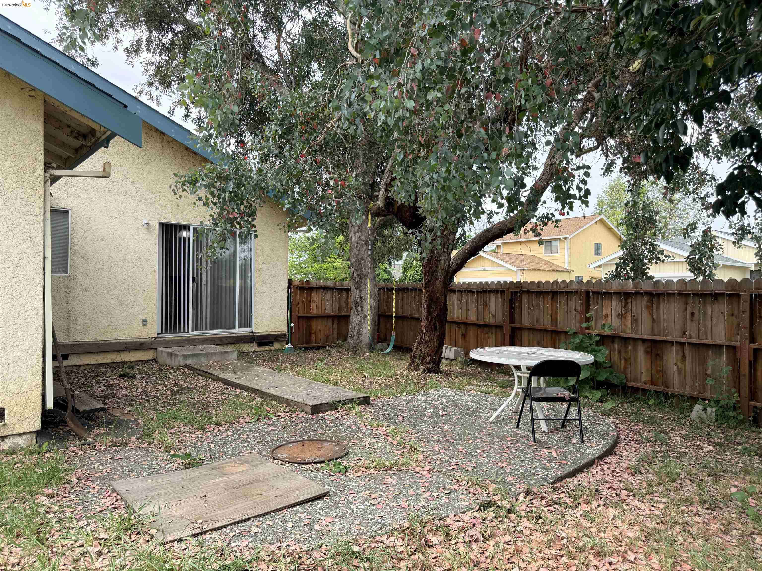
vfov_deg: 56.8
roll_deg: -1.0
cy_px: 286
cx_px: 381
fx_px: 528
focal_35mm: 24
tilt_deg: +0.1
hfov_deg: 71.6
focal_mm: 6.76
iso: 100
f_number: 1.78
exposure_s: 1/1855
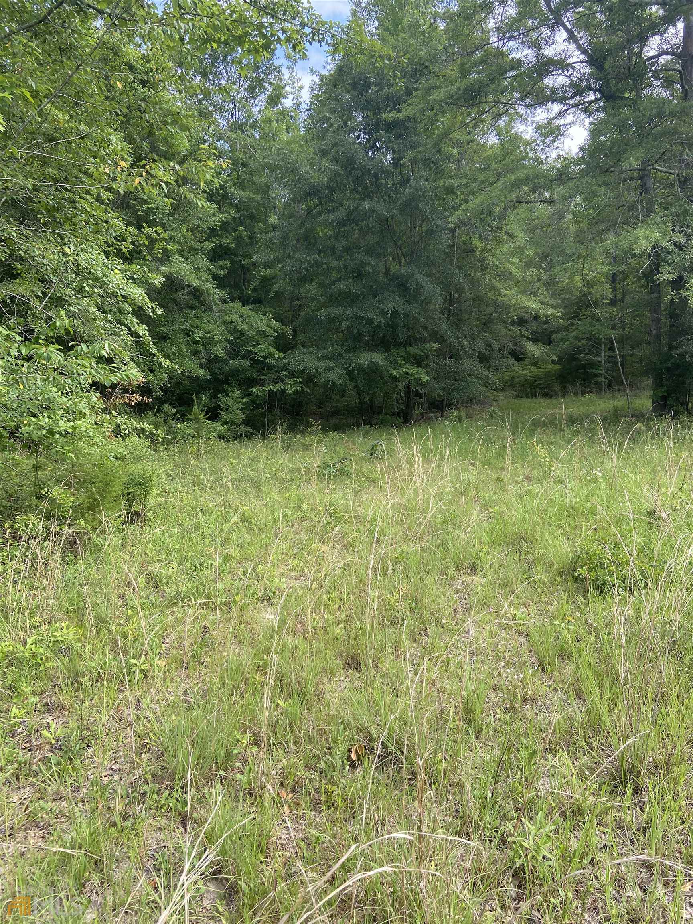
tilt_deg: -4.4
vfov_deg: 67.3
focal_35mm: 26
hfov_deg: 53.1
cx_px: 346
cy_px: 462
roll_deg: +0.9
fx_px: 694
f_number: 1.8
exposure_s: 1/451
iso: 32
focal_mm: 4.25
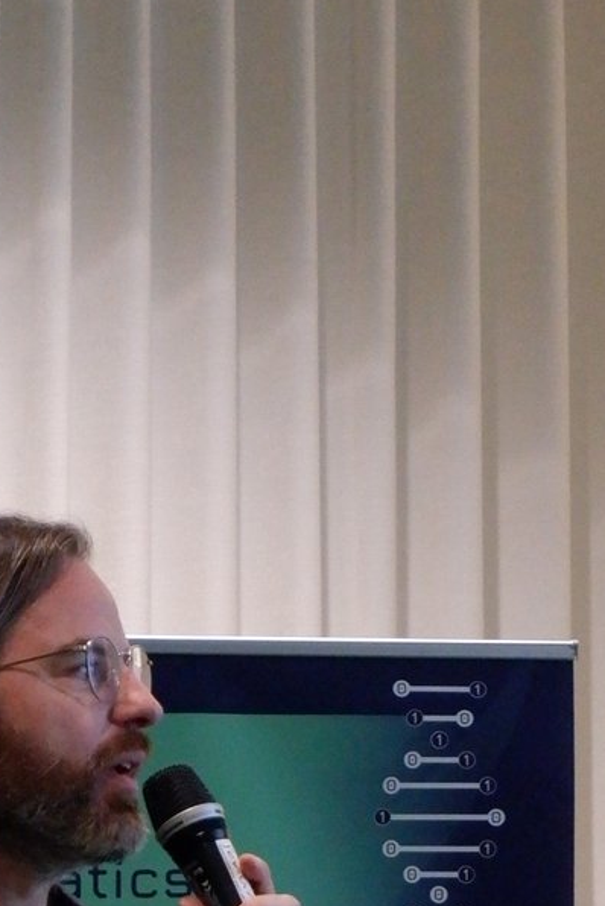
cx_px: 20
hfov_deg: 6.0
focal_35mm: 228
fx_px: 5740
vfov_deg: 9.0
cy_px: 827
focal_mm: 45
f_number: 5.6
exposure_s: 1/125
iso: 5000
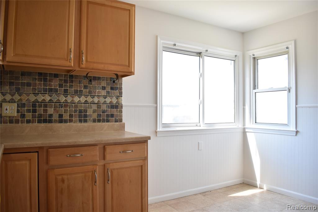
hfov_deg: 67.4
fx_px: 238
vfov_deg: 47.9
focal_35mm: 27
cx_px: 159
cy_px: 106
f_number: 4.5
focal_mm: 18
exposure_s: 1/250
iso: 800
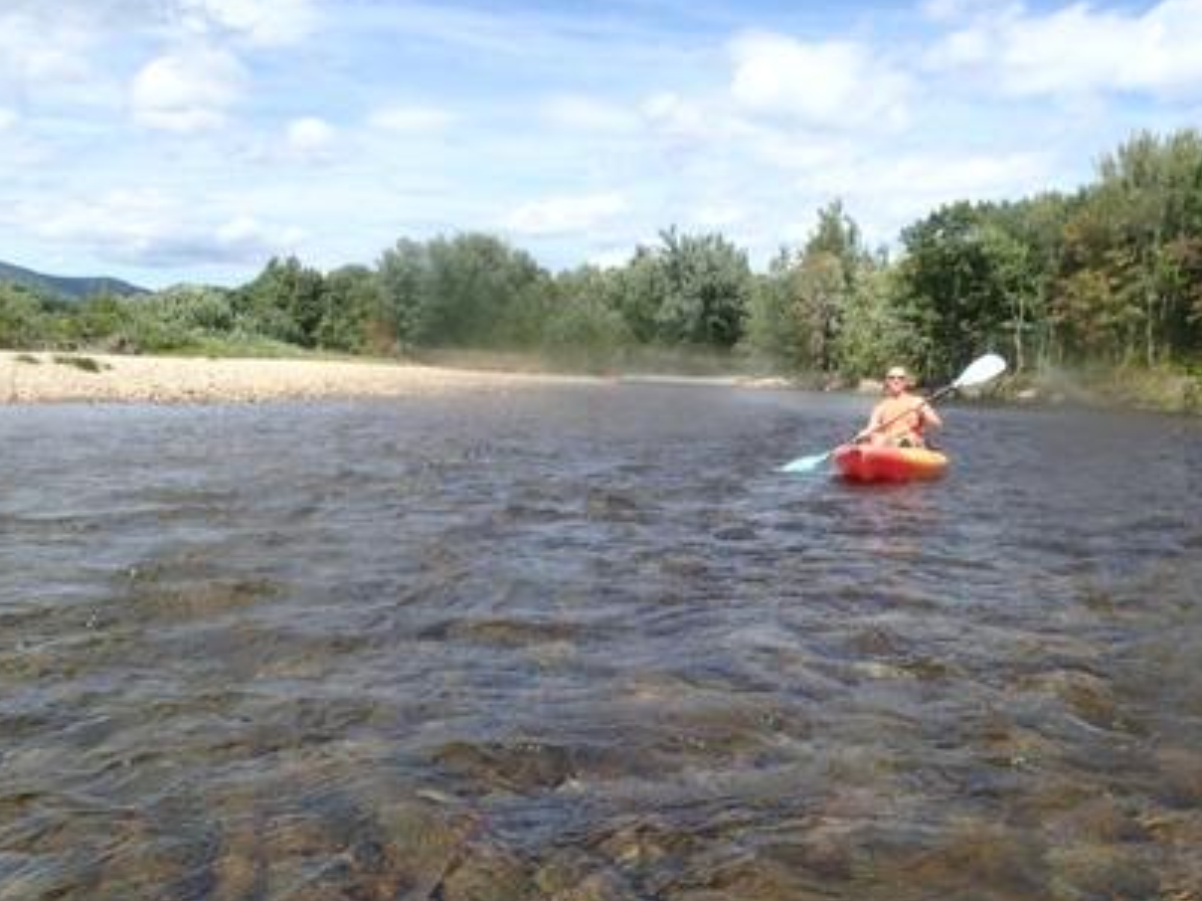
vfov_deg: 45.2
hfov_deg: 58.0
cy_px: 544
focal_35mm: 31
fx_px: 1076
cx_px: 713
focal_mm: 4.5
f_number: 8
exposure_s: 1/160
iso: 100
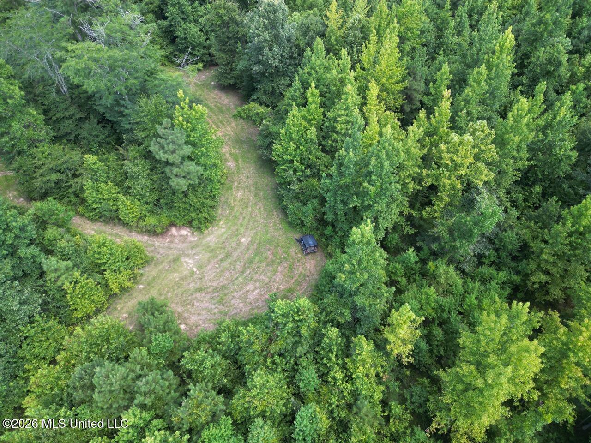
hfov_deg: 71.6
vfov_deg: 56.8
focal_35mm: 24
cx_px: 296
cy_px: 222
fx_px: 410
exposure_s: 1/240
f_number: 1.7
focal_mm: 6.72
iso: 100
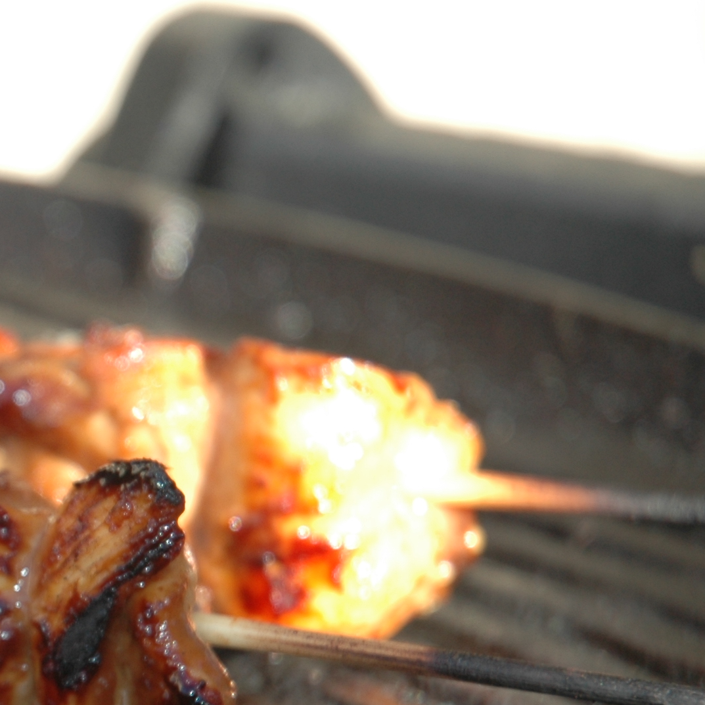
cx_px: -276
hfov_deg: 6.9
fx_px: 5760
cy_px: 601
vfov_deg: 7.0
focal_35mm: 250
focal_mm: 70
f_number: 4.5
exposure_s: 1/180
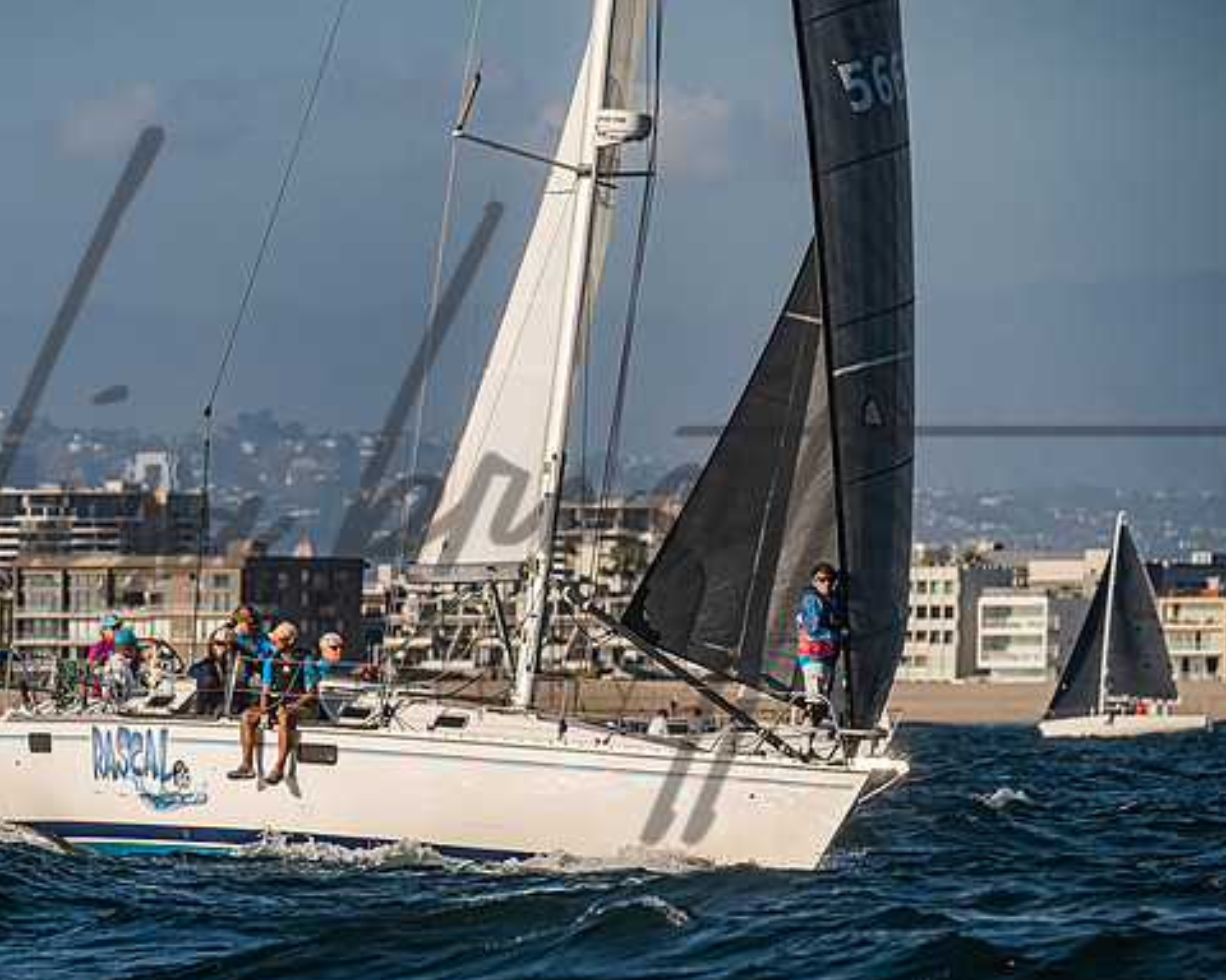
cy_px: 609
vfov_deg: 4.6
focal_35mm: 340
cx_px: 419
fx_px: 12337
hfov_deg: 5.7
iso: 400
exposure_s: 1/5000
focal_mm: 240
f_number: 6.3
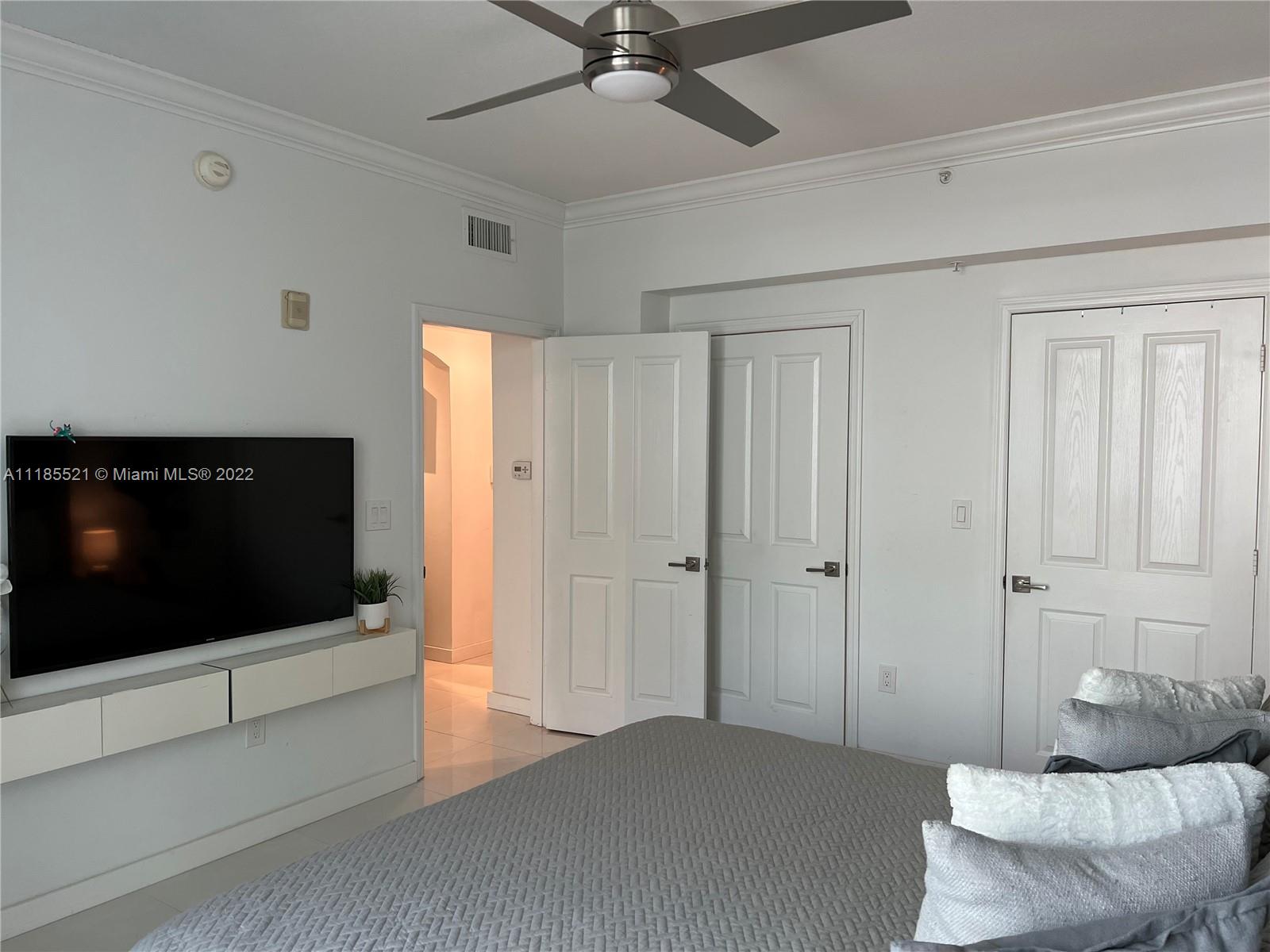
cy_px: 476
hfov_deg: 67.3
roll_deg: +0.7
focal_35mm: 26
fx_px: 954
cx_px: 635
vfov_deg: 53.1
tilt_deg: -2.9
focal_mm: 5.7
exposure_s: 1/120
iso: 125
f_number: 1.5
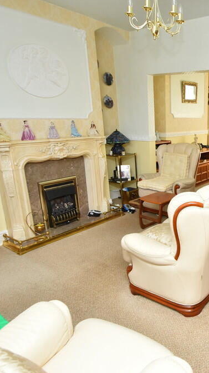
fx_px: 237
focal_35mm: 24
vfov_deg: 76.3
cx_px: 200
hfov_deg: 42.4
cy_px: 186
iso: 800
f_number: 5.6
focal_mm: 10
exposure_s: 1/125
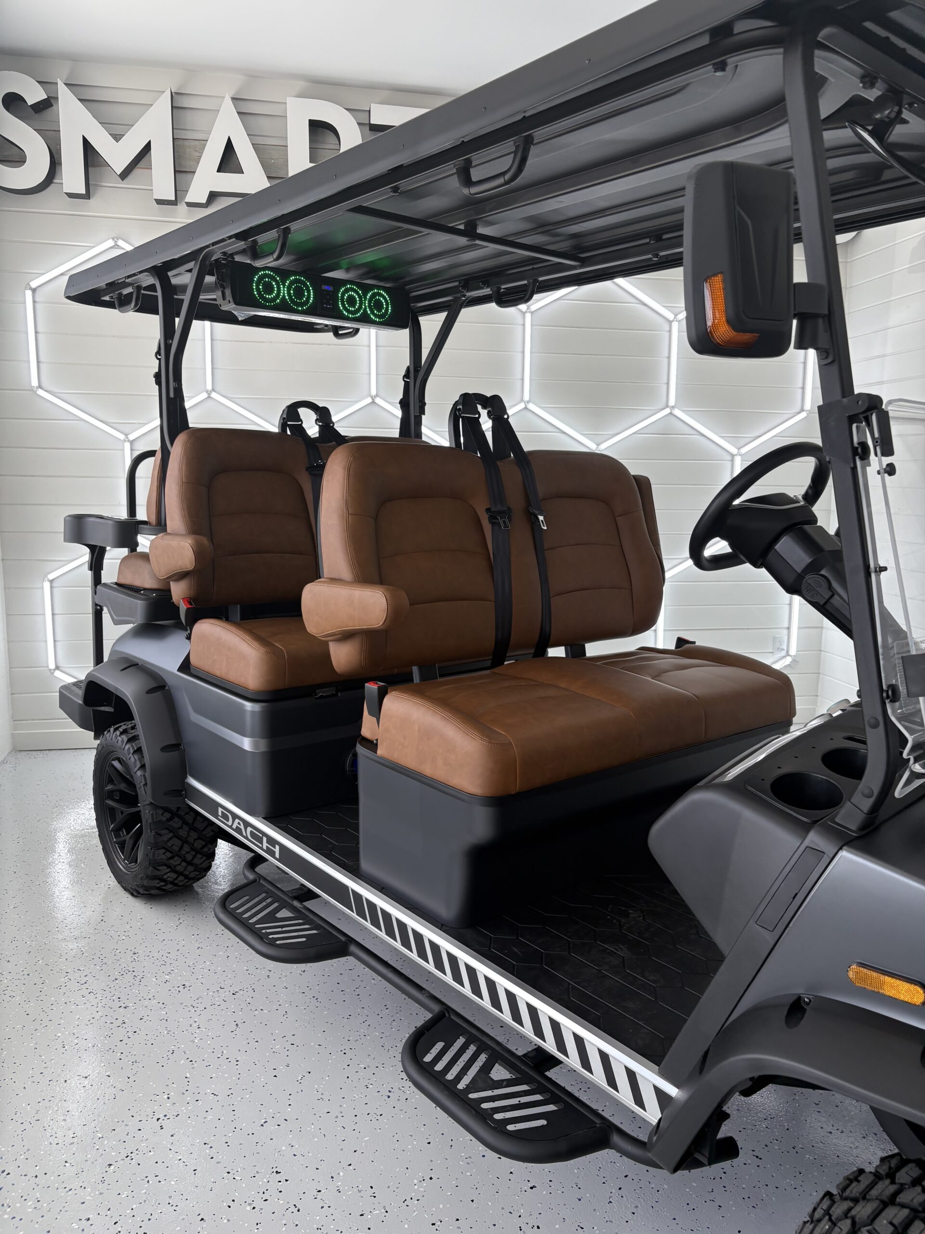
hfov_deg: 53.1
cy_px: 617
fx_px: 926
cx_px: 462
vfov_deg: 67.3
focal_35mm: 26
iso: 64
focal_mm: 5.96
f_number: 1.6
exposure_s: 1/557
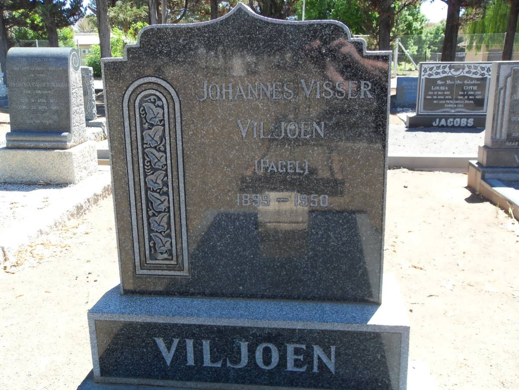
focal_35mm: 35
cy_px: 195
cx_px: 260
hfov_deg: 52.6
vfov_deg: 40.7
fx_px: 525
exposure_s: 1/180
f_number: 3.5
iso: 80
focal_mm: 6.3
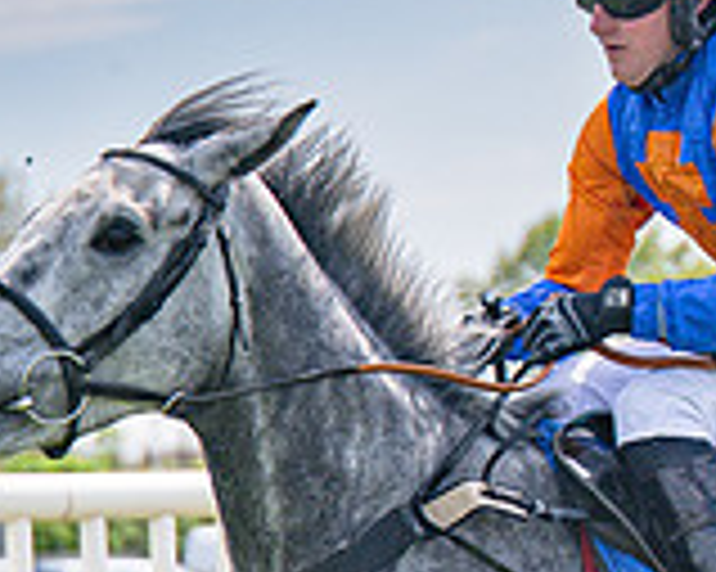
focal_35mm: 559
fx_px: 11838
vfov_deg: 2.8
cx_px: 464
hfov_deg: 3.5
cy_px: 851
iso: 200
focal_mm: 98
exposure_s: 1/2500
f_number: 4
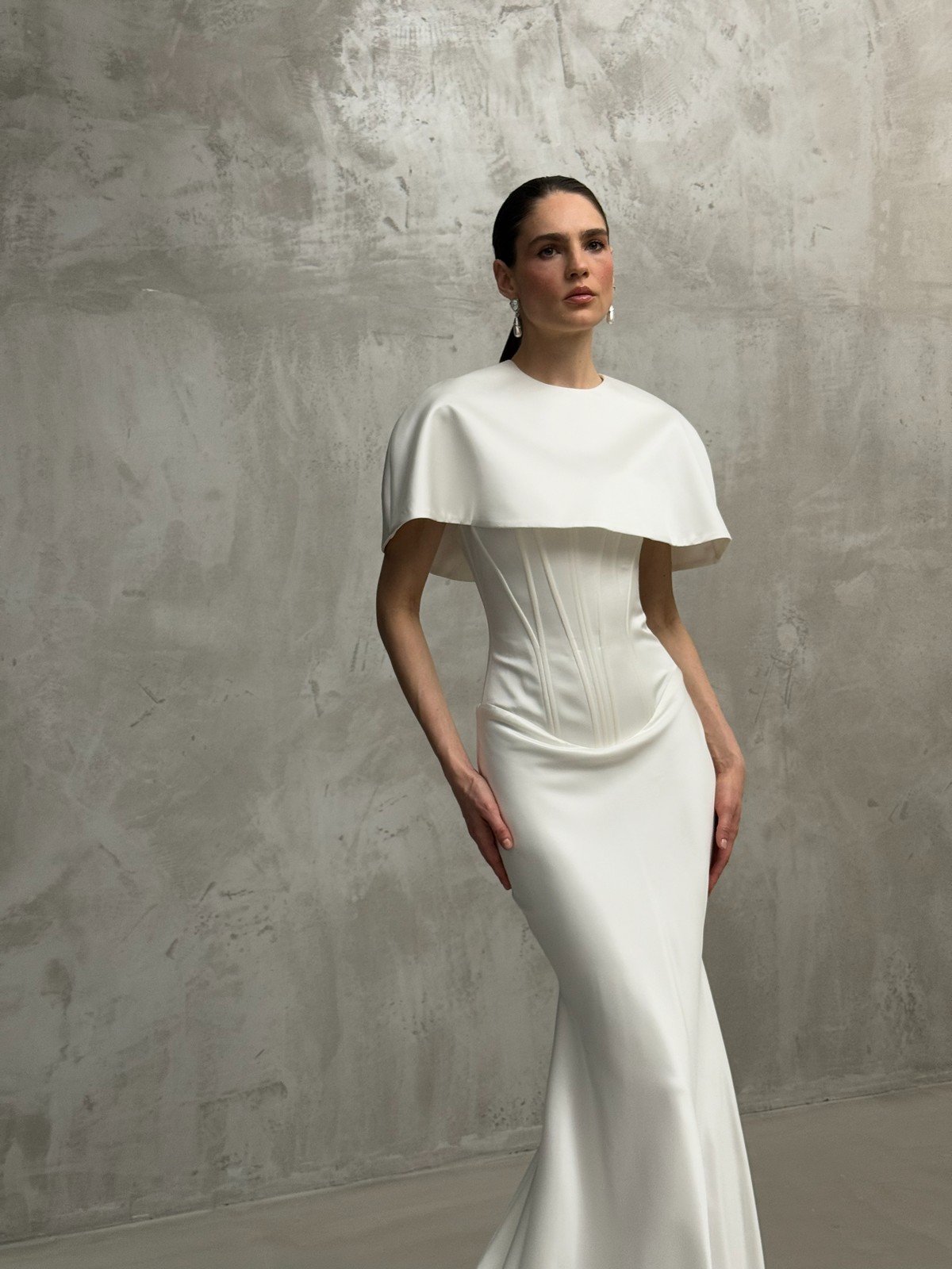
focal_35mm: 48
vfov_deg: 39.7
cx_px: 476
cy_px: 634
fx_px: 1760
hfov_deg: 30.3
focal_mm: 6.76
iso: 100
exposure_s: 1/65
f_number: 1.78
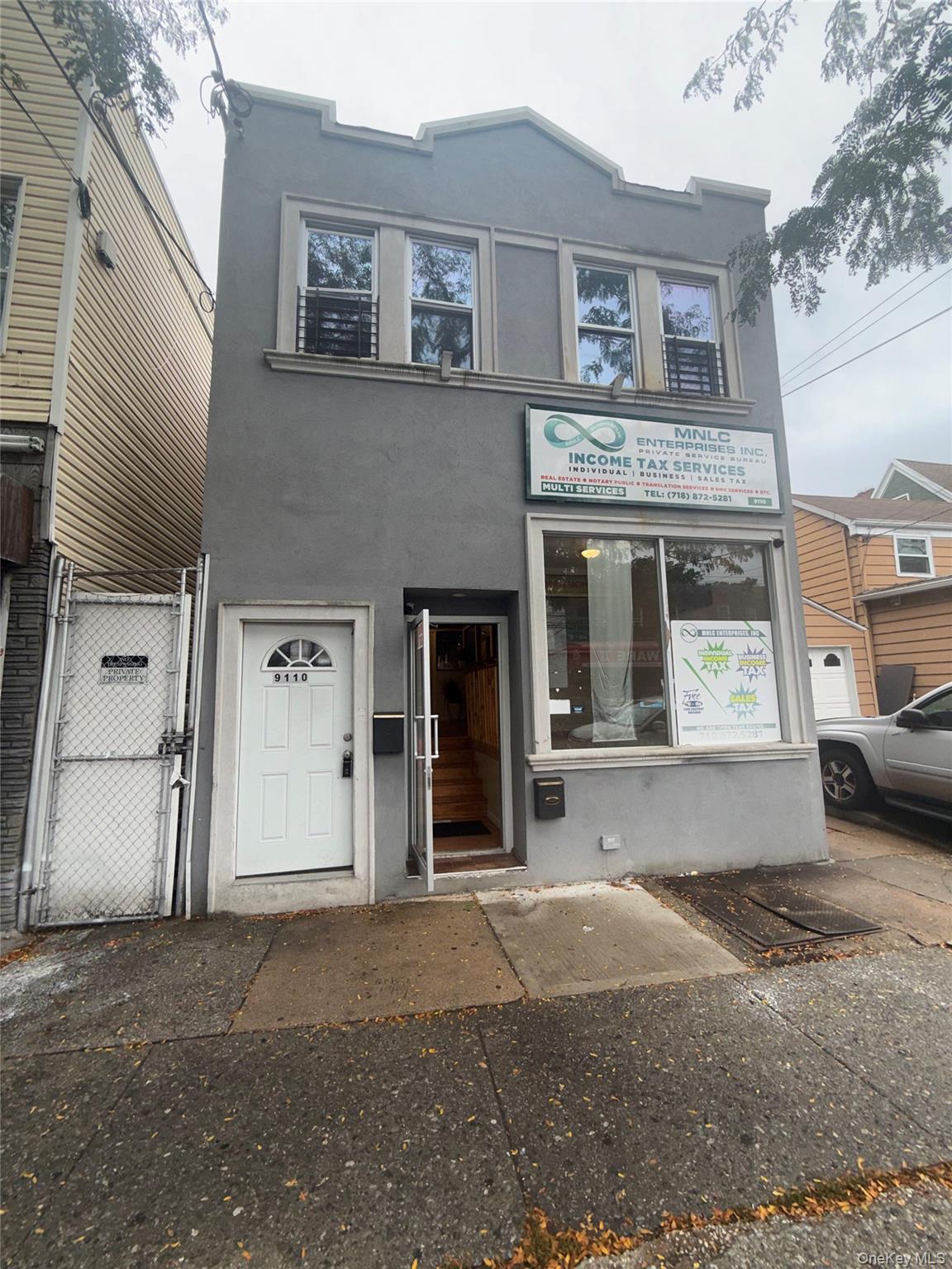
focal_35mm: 14
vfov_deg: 102.1
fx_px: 513
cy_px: 634
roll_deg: +1.5
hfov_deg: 85.7
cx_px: 476
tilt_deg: +6.8
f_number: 2.2
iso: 16
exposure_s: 1/122
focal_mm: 2.22
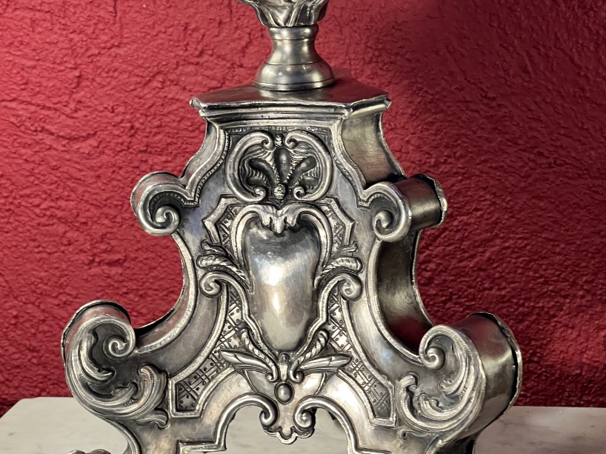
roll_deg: +2.1
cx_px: 316
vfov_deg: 13.1
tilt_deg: -12.5
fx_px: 1978
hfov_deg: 17.4
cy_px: 190
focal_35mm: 113
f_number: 2.8
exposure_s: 1/50
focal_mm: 9
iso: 160
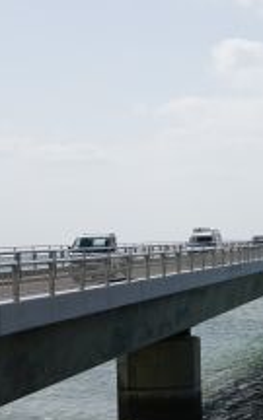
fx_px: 895
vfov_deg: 26.4
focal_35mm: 78
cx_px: 407
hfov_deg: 15.3
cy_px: 256
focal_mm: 33
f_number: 11
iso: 100
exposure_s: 1/250
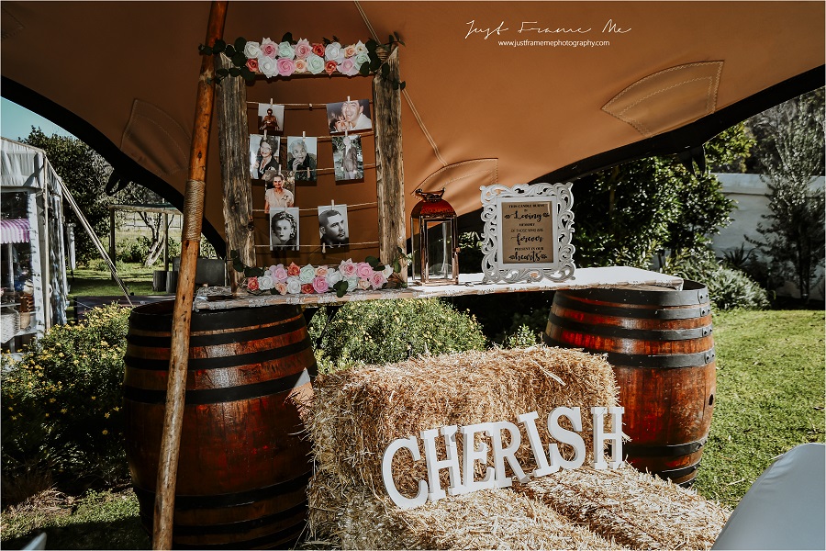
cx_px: 413
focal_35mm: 36
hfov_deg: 53.1
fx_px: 826
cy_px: 276
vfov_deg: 36.9
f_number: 6.3
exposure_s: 1/250
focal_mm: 24
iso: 100
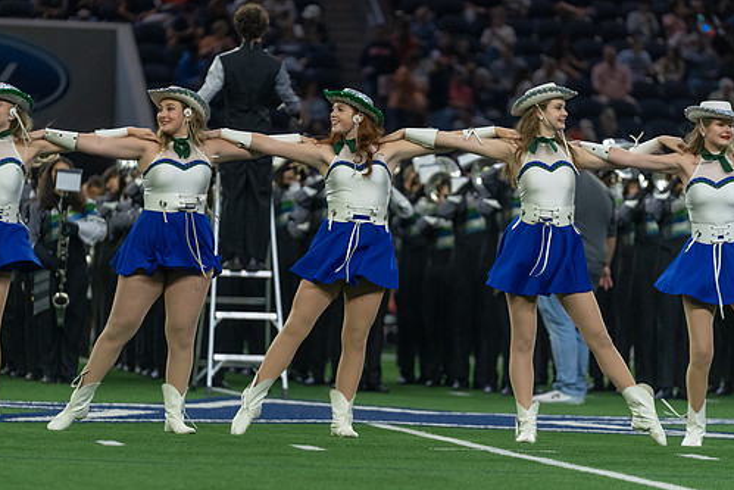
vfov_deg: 5.6
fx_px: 4976
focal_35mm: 244
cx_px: 321
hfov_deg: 8.4
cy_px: 274
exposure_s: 1/1000
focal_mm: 200
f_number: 2.8
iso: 2500
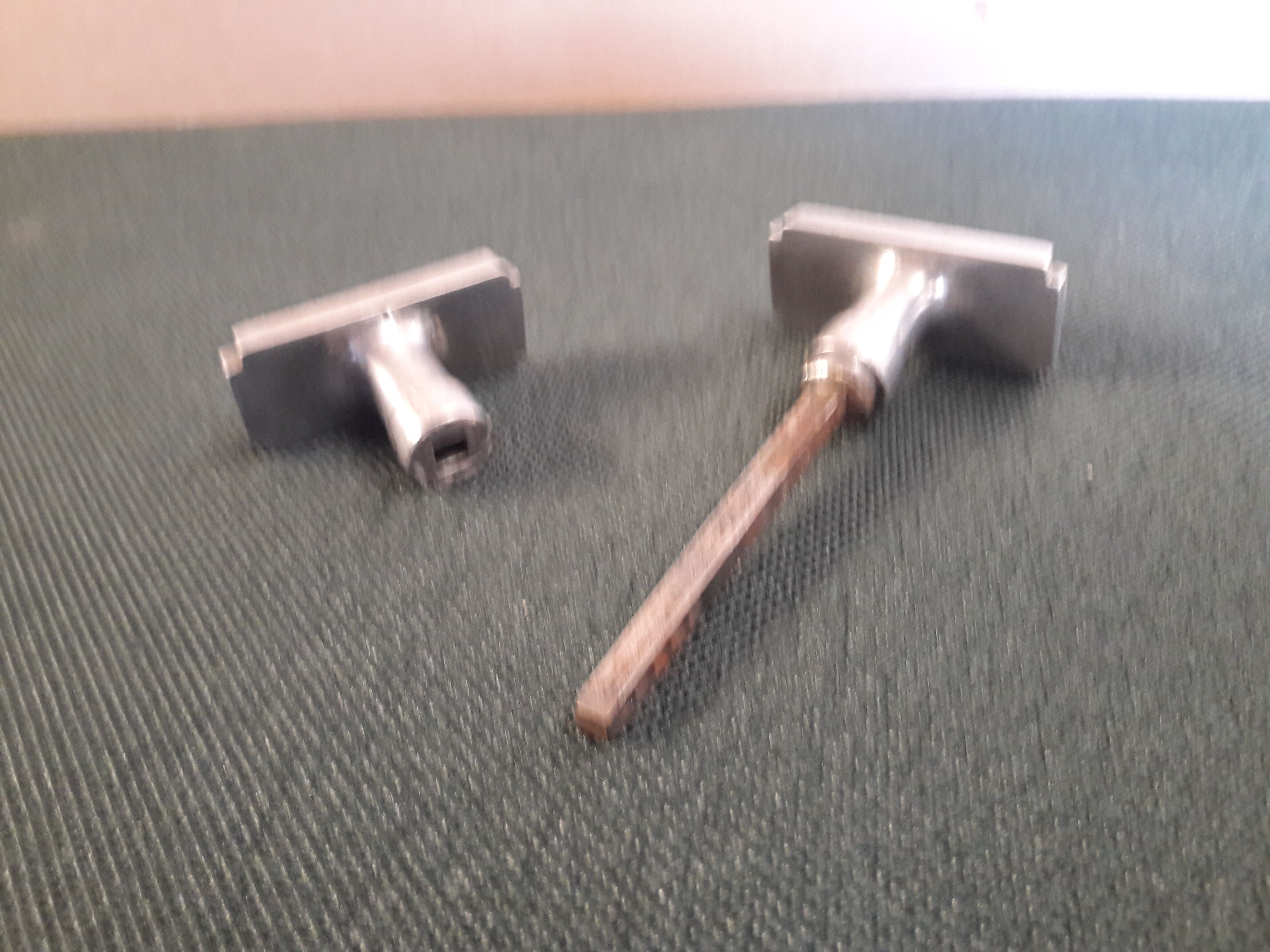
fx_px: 1027
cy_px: 476
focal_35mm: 28
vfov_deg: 49.7
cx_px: 635
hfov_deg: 63.4
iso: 250
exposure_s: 1/17
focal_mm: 3.7
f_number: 1.9
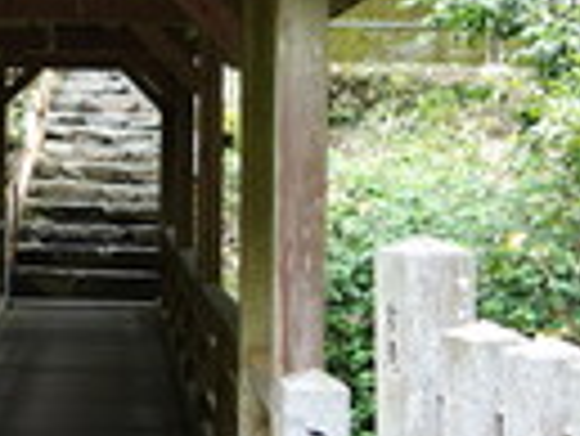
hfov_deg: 20.4
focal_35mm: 94
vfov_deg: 15.6
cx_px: 45
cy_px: 81
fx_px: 1576
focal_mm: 10.4
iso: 125
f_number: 2.2
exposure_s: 1/100
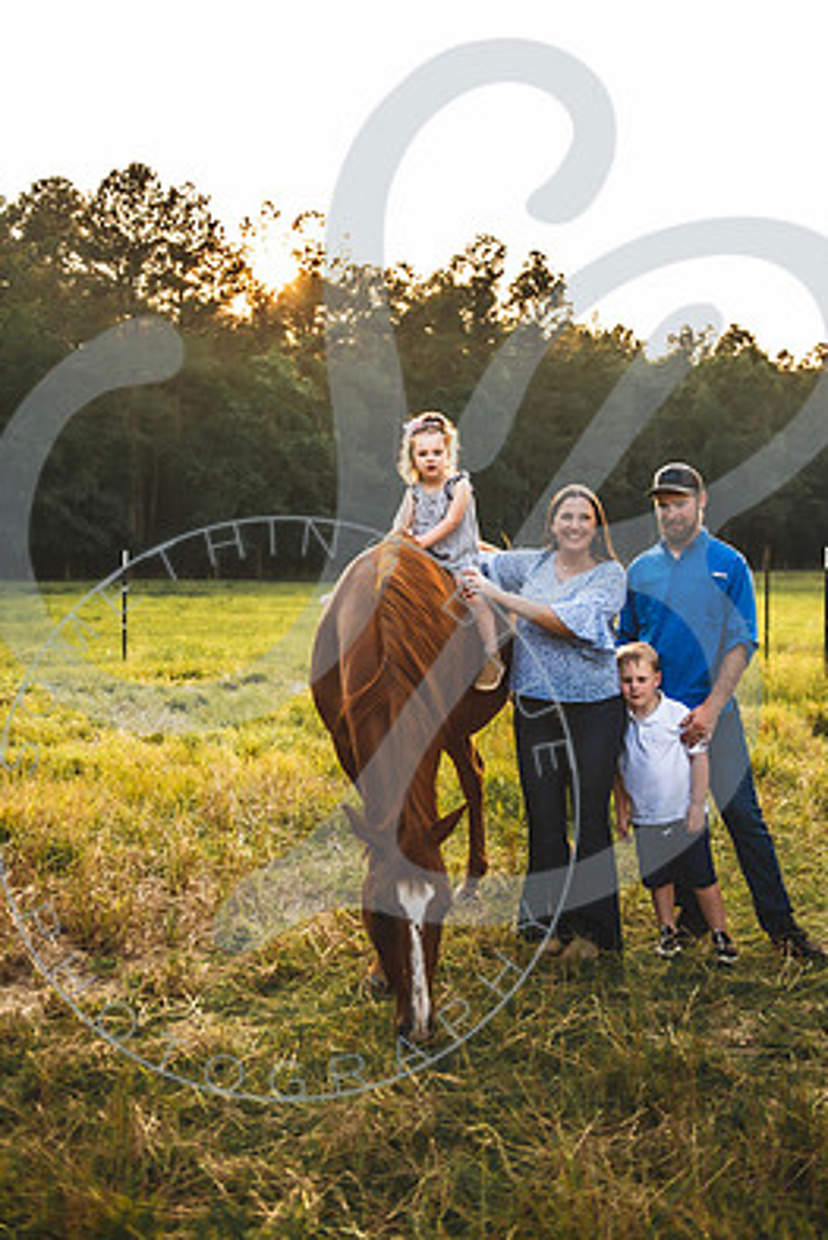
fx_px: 1379
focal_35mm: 40
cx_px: 428
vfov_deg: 48.4
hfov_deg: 33.4
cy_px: 570
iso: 125
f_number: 2.8
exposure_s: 1/250
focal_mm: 35
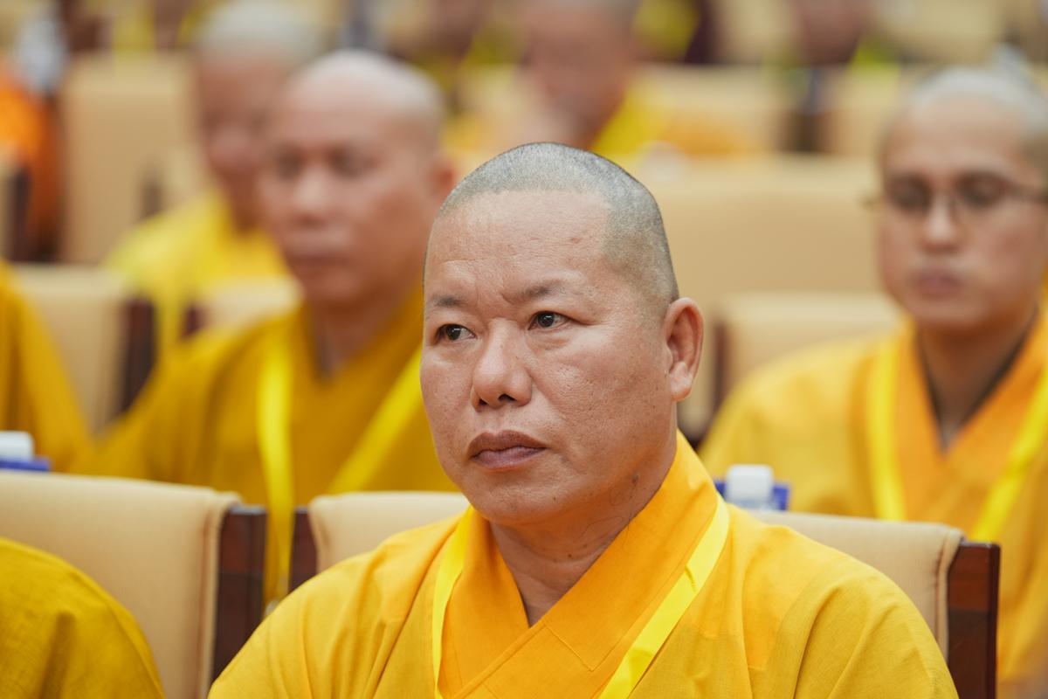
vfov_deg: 7.8
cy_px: 350
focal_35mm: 176
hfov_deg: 11.7
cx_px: 524
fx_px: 5123
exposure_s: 1/125
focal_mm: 176
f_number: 2.8
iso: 1600
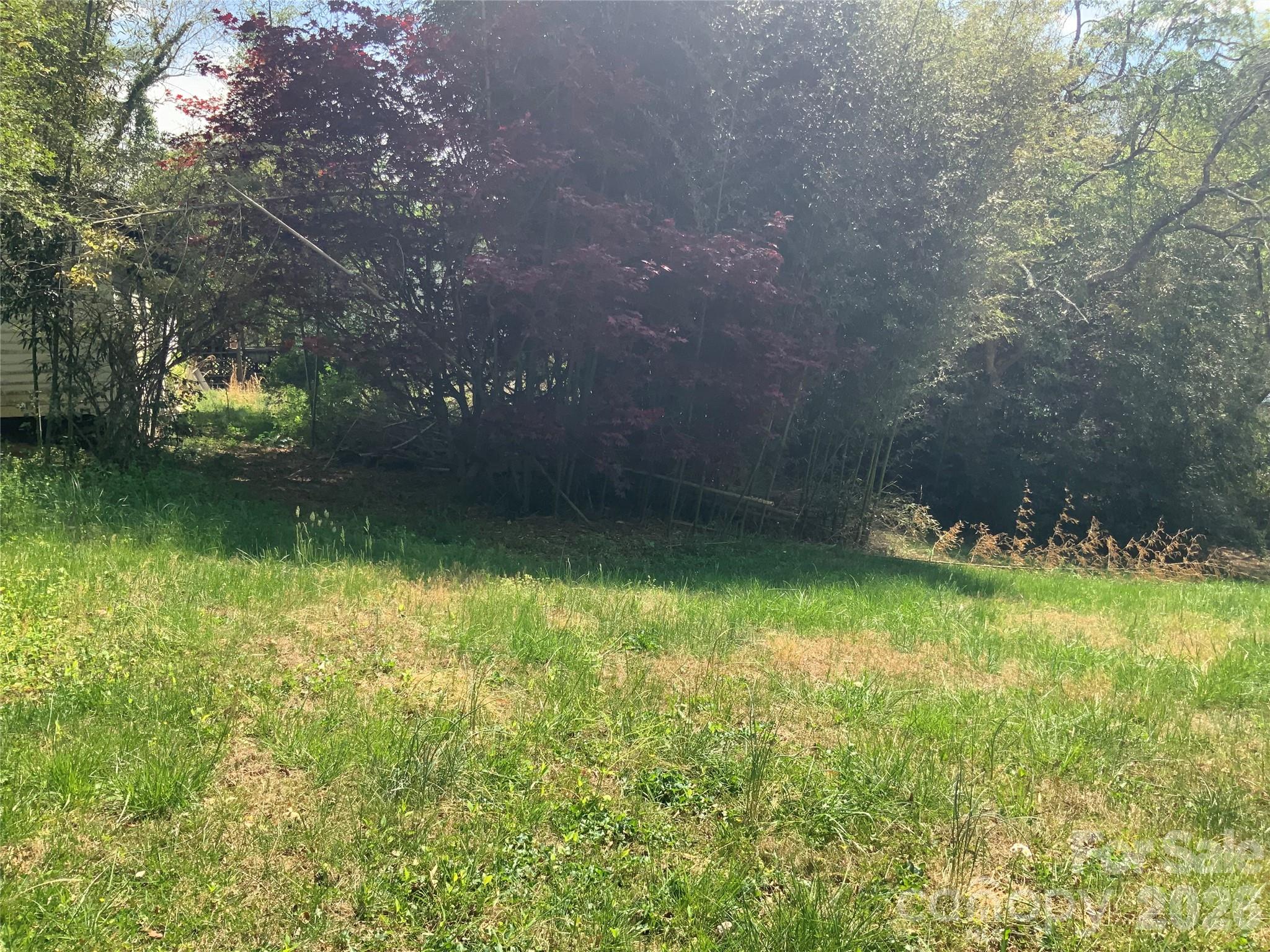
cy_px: 476
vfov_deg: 48.2
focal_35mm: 29
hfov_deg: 61.7
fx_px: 1064
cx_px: 635
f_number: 1.8
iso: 16
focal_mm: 3
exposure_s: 1/683
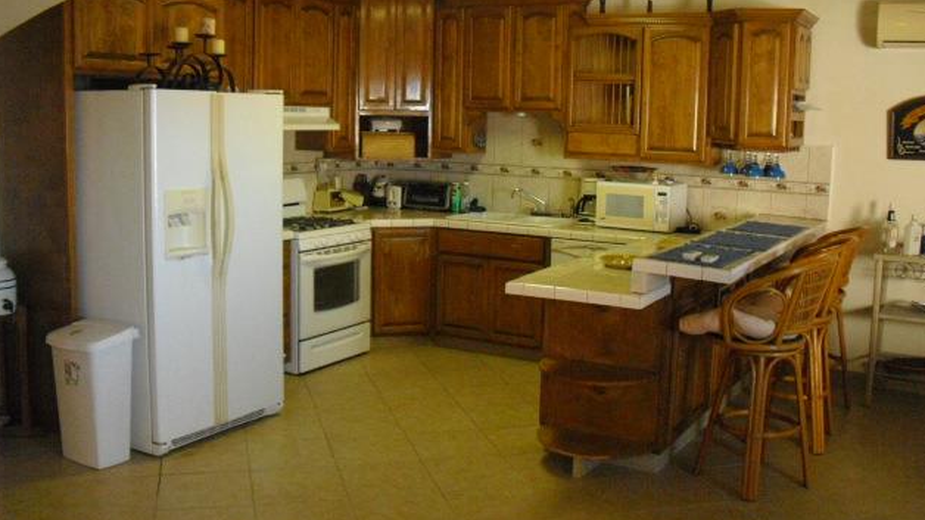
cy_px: 253
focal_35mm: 40
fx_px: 981
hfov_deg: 50.5
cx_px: 464
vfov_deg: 29.7
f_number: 3.1
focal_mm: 6.3
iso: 800
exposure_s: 1/100
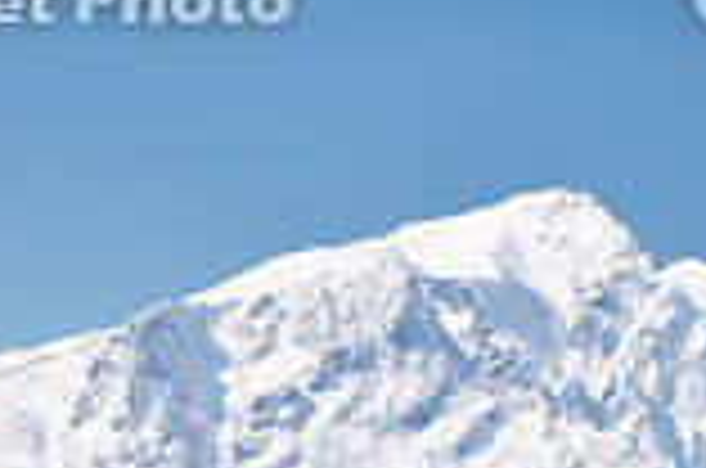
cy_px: 630
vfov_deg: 3.6
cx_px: 495
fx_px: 7496
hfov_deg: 5.4
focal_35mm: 383
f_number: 10
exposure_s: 1/250
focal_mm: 100
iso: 100
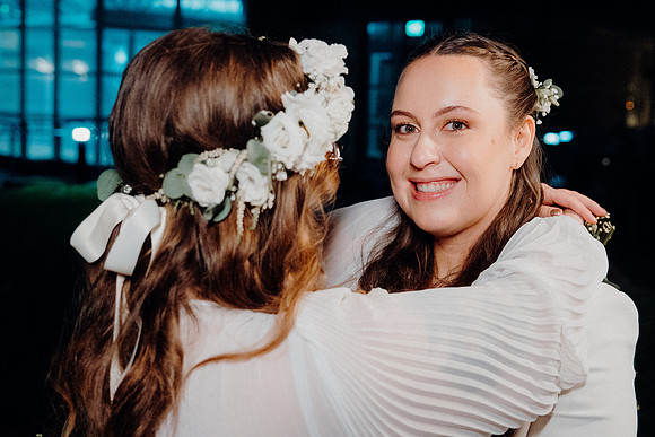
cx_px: 328
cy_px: 218
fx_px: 983
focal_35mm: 54
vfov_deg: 25.1
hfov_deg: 36.9
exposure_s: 1/160
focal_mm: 36
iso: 4000
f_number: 3.5
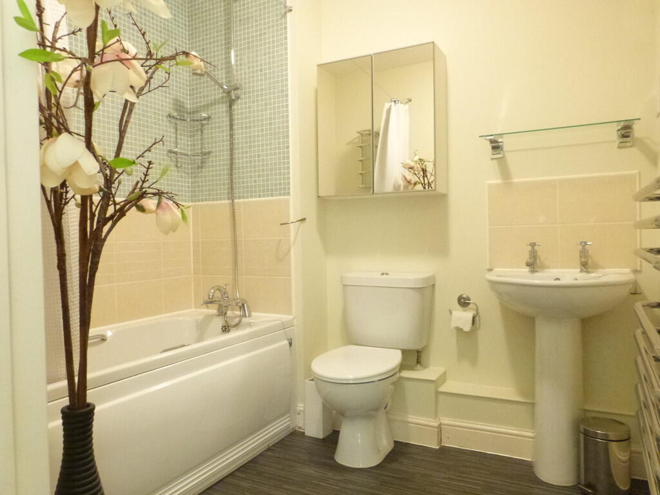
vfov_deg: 54.9
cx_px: 330
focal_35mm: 25
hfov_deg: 69.4
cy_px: 248
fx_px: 477
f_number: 2.8
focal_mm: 4.5
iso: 800
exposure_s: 1/20
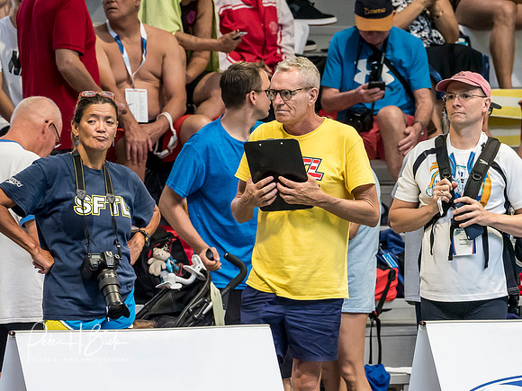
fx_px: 8411
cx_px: 332
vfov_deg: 2.7
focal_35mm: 558
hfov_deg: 3.6
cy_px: 119
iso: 3200
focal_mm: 200
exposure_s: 1/200
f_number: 5
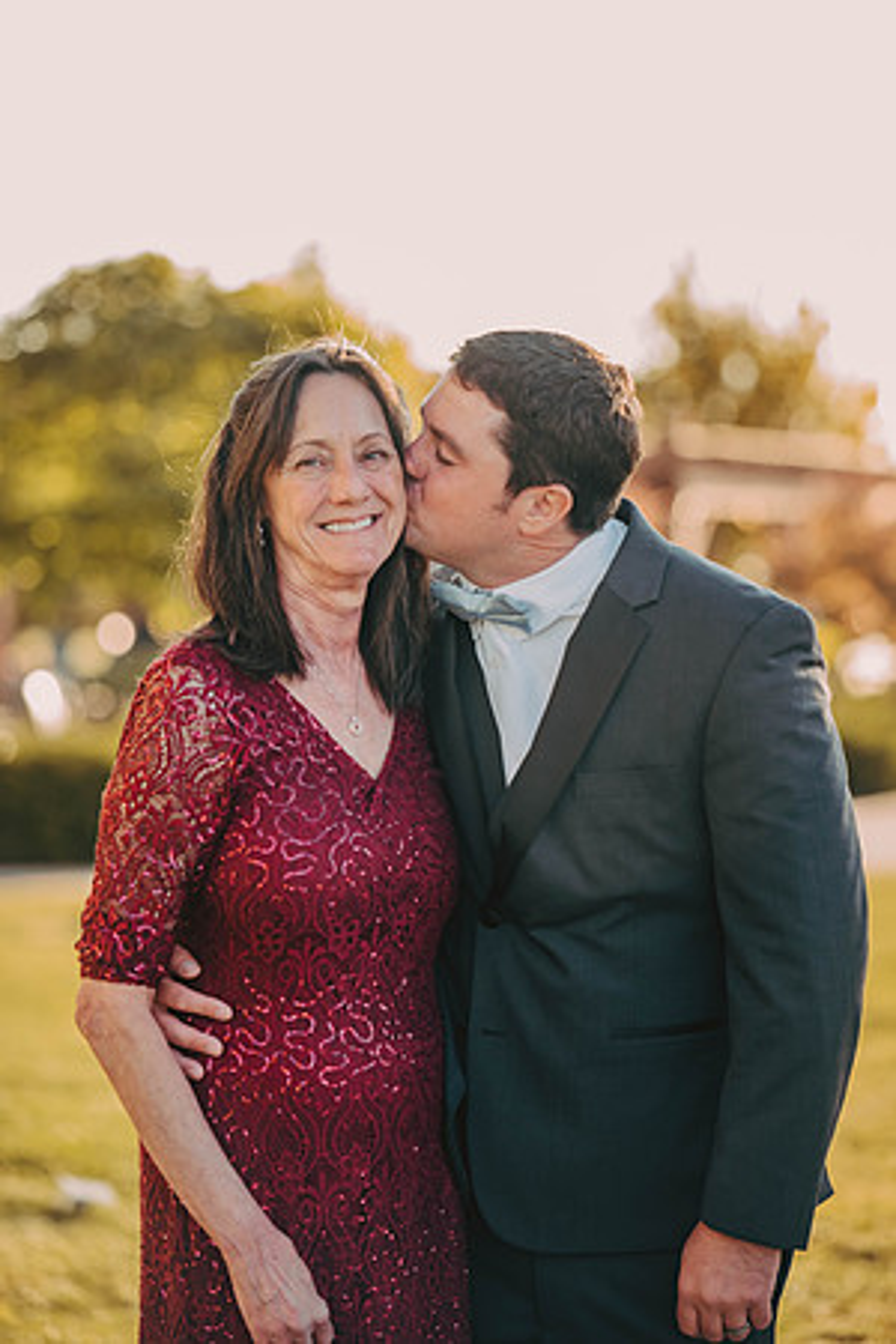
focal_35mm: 125
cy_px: 672
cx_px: 448
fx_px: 4666
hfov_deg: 11.0
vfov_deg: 16.4
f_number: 2.8
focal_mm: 125
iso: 800
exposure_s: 1/1000
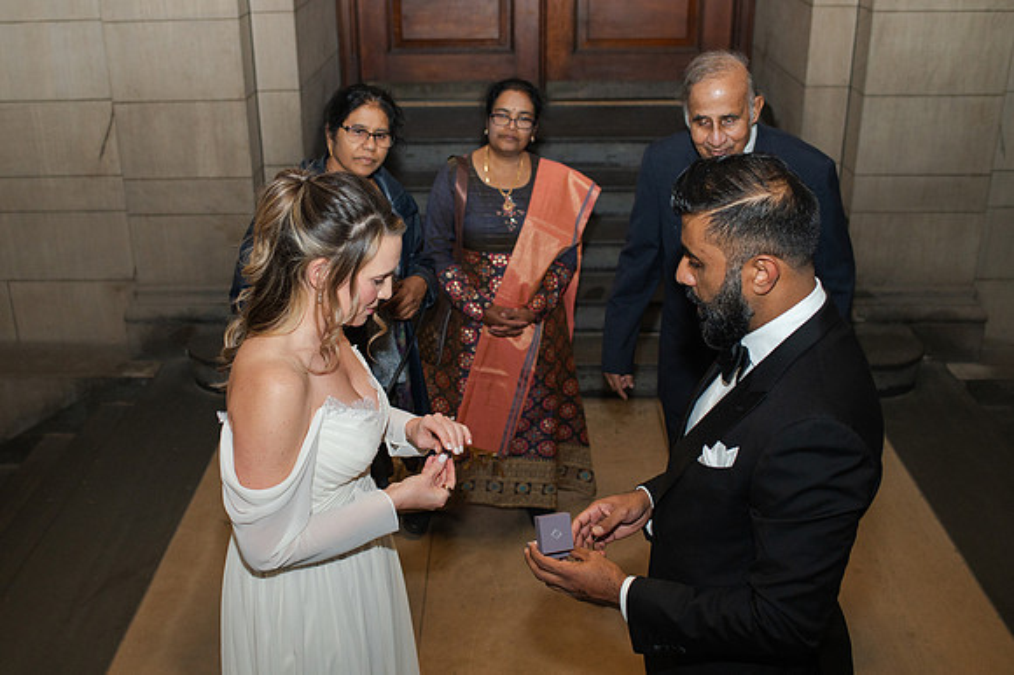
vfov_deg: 33.9
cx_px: 451
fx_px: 1108
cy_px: 337
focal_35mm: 39
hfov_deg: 49.1
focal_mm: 35
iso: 1000
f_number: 3.5
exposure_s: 1/200
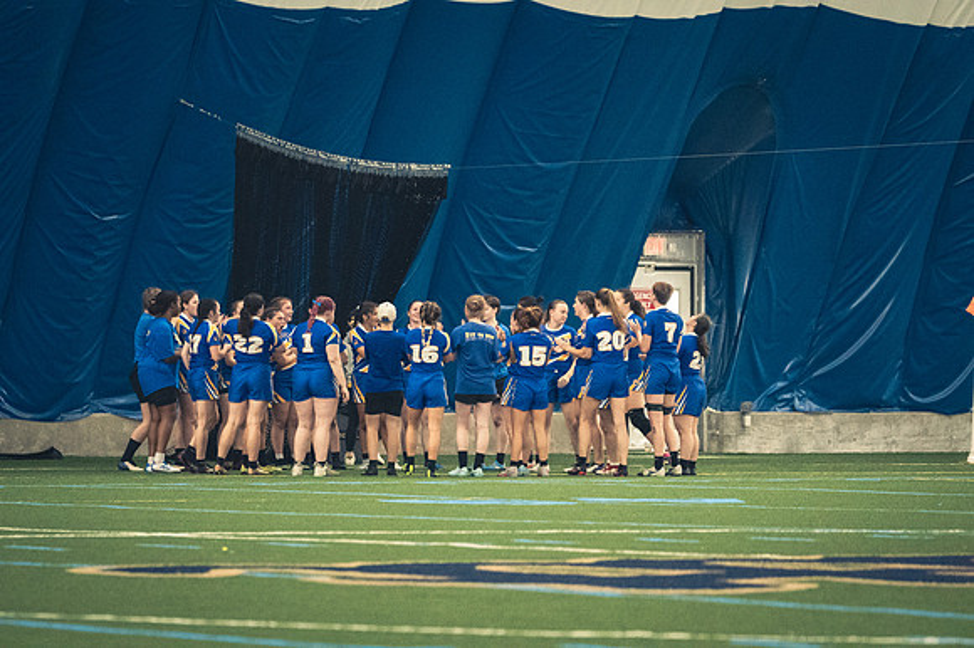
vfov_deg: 4.6
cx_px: 487
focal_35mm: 300
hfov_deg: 6.9
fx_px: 8112
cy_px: 324
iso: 12800
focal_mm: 200
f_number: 2.8
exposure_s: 1/500
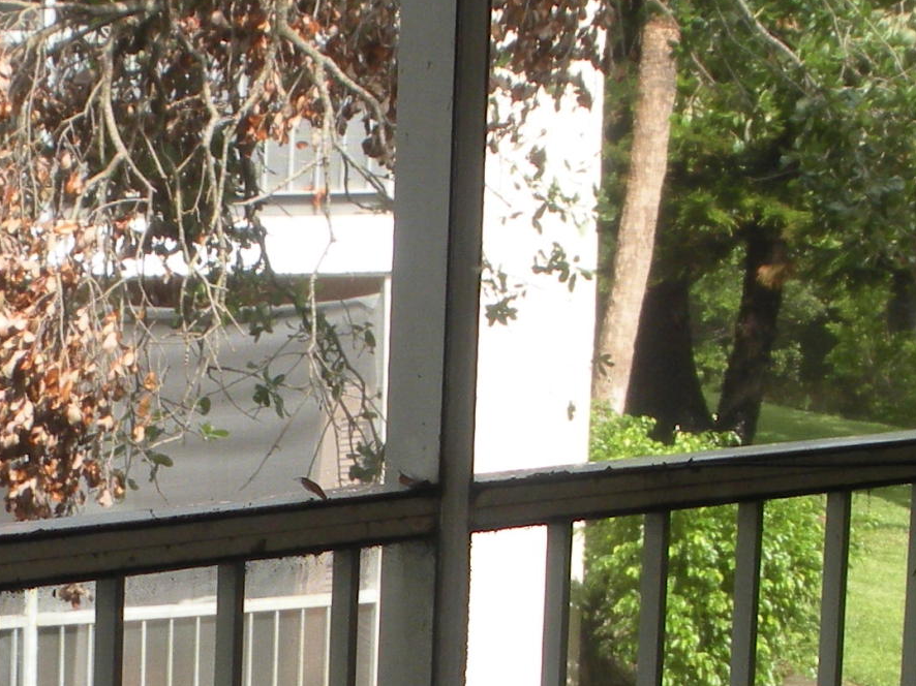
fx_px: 3942
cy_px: 636
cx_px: 288
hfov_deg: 13.2
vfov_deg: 9.9
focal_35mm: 149
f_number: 4
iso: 88
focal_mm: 7.7
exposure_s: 1/222
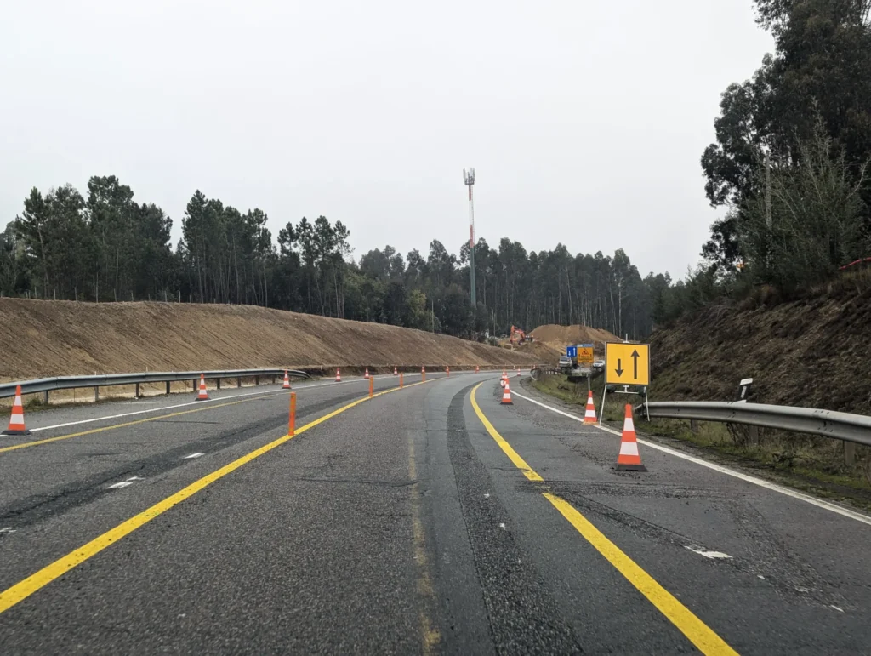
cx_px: 436
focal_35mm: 48
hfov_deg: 39.6
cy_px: 328
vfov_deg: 30.3
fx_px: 1209
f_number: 1.85
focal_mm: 6.81
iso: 46
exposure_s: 1/487
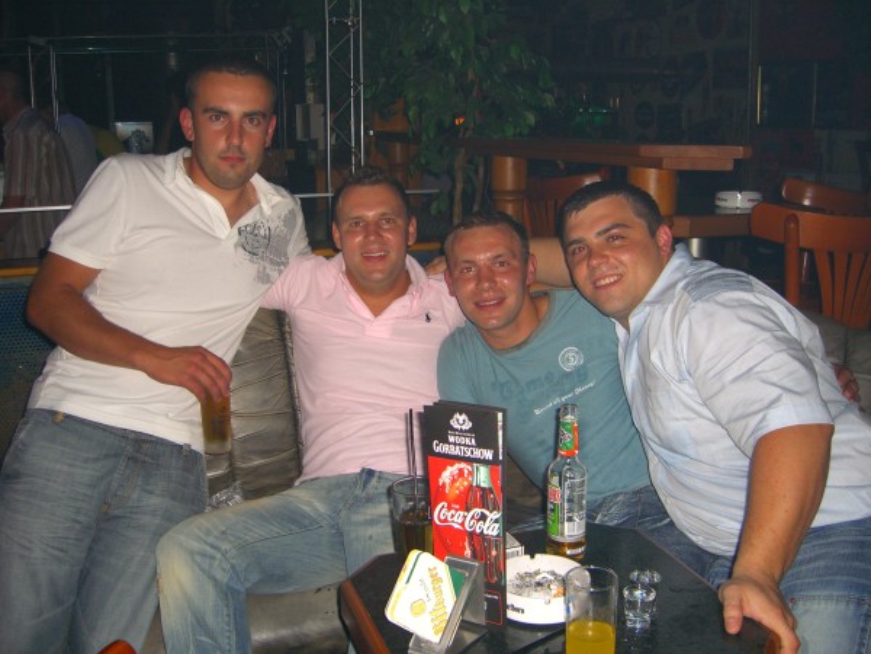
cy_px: 327
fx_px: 956
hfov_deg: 49.0
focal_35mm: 38
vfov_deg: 37.7
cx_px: 436
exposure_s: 1/60
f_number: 2.8
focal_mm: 7.9
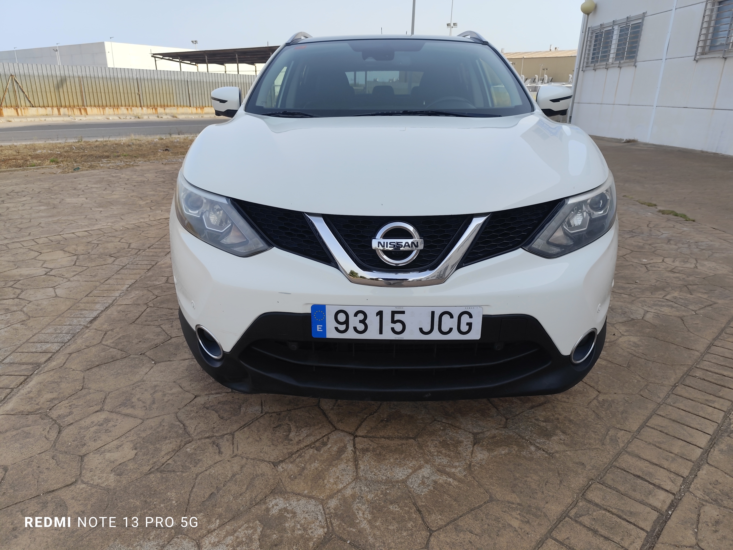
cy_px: 275
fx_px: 487
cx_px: 366
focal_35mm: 23
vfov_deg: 58.9
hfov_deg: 73.9
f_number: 1.65
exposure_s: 1/586
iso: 50
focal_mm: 6.14
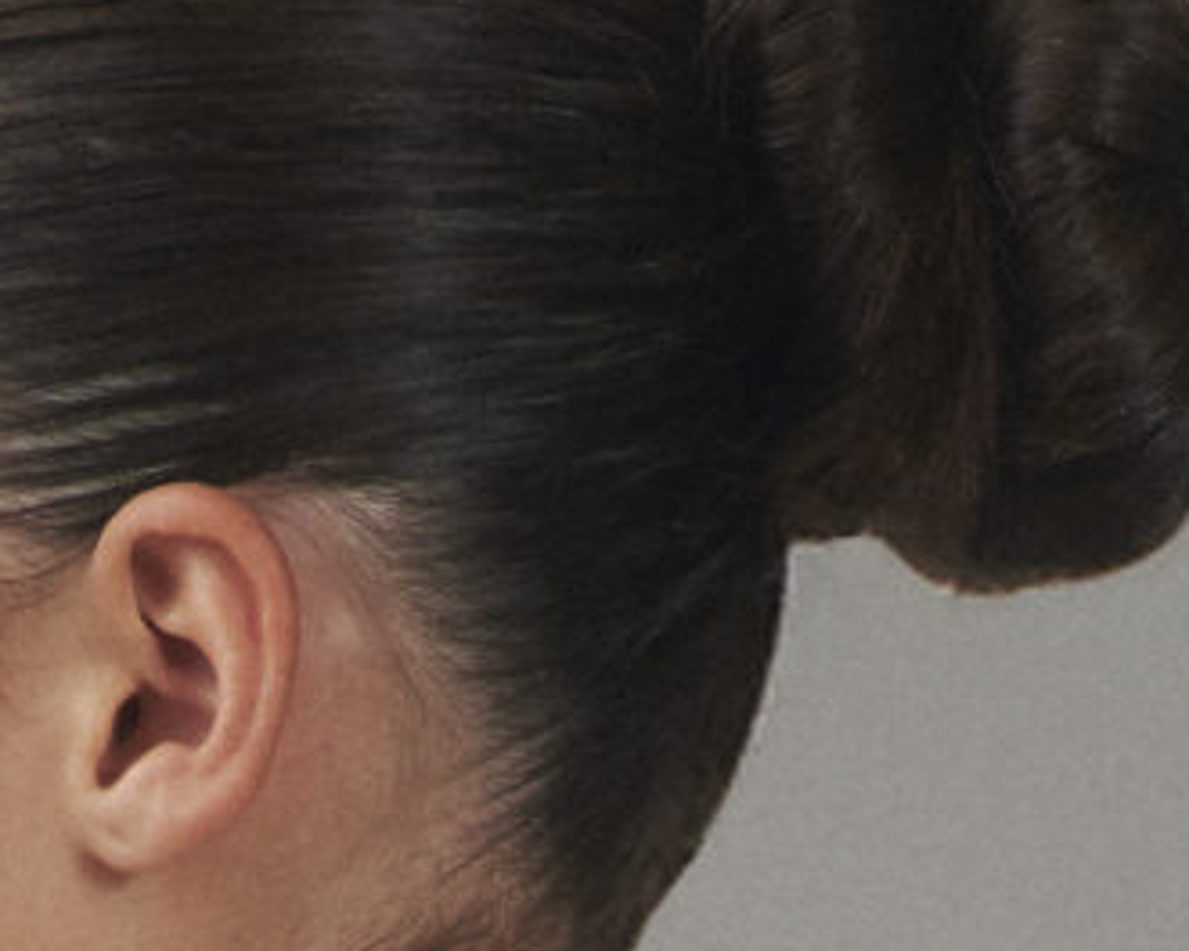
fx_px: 26885
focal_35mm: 764
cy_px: 4042
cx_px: 106
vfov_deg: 2.0
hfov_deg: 2.5
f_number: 11
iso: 200
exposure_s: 1/160
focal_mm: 105
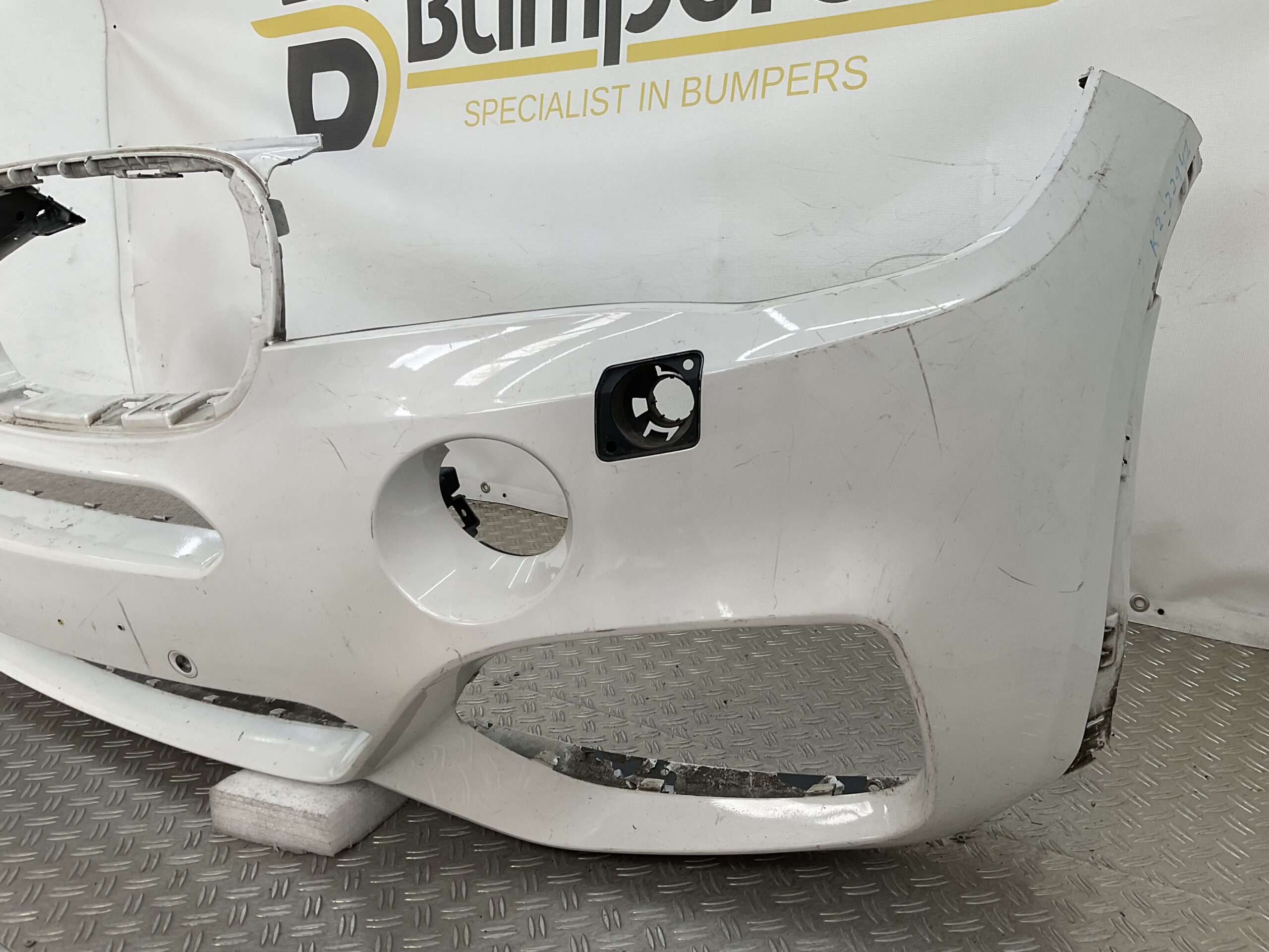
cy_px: 476
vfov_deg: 48.2
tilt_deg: -15.6
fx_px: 1063
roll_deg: -0.5
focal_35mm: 29
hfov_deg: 61.7
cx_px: 634
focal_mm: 3
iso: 16
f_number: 1.8
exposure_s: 1/200
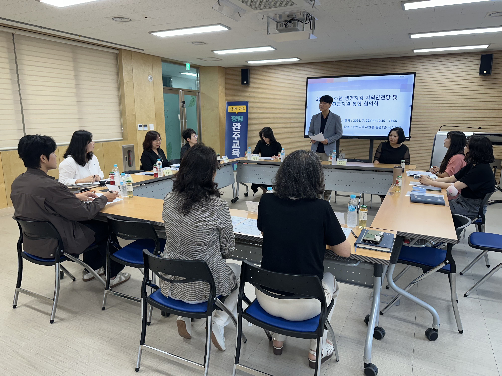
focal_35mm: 24
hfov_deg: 71.6
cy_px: 188
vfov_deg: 56.8
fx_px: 348
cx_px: 251
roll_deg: -0.5
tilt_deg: -10.6
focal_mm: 6.86
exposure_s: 1/120
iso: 160
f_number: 1.78
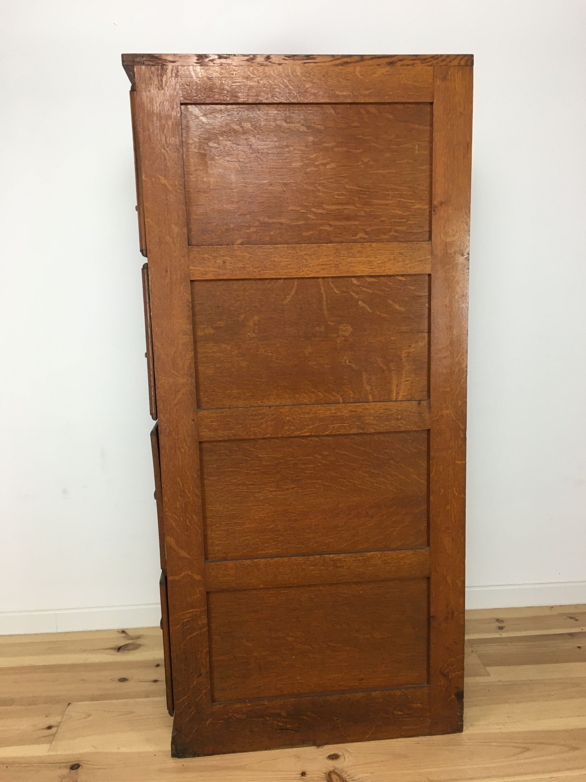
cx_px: 293
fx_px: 655
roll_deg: +1.5
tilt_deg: -9.9
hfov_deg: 48.2
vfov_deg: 61.7
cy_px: 391
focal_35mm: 29
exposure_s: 1/33
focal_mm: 4.15
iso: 50
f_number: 2.2
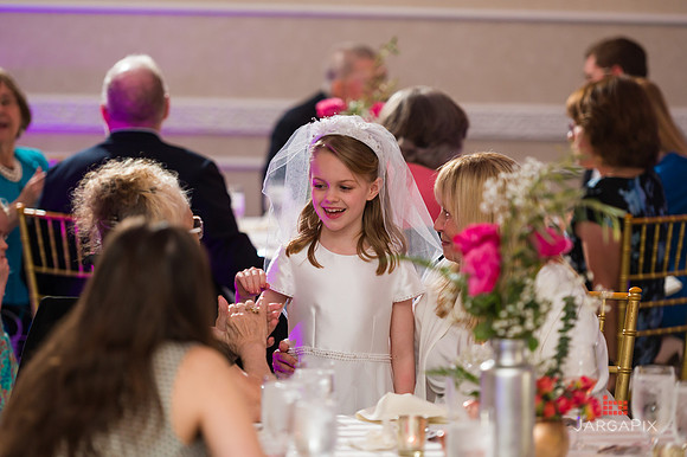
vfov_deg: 8.8
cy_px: 228
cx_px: 344
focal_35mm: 155
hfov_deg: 13.3
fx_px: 2956
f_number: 3.2
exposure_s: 1/200
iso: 1600
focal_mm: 155
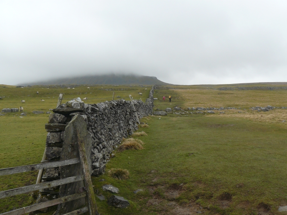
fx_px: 298
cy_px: 108
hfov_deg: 51.4
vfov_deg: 39.7
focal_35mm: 36
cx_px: 144
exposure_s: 1/160
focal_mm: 6
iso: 100
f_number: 4
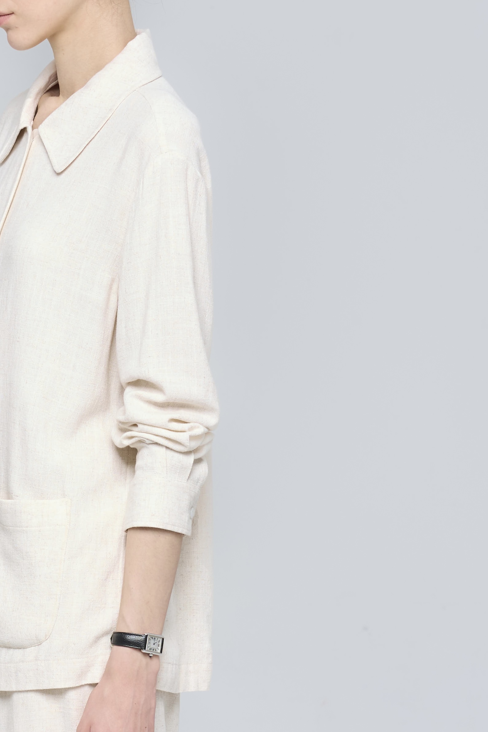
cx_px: 37
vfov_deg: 9.8
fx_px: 4270
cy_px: 639
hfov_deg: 6.5
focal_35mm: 210
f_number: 8
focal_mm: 85
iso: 200
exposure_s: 1/125
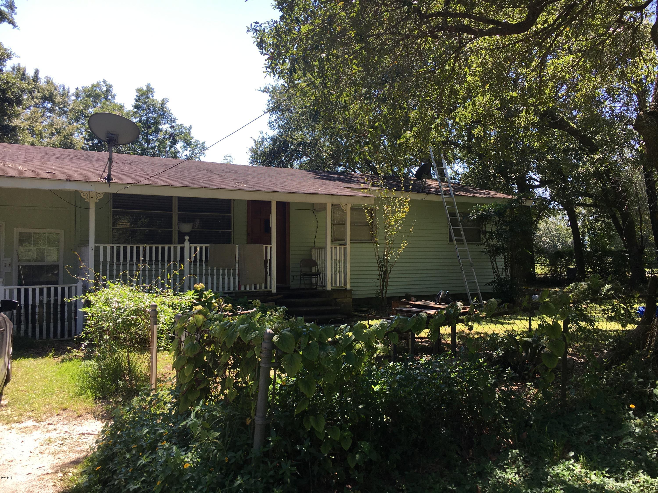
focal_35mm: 29
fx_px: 551
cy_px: 246
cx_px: 329
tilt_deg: +1.6
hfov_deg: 61.7
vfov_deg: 48.2
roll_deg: -0.2
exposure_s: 1/541
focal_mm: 4.15
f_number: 2.2
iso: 25
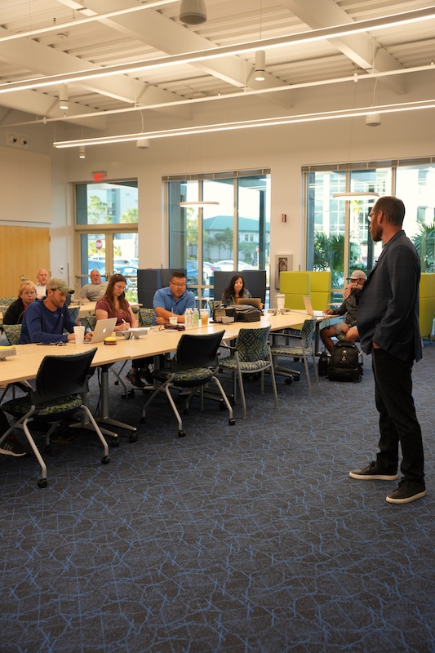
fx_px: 665
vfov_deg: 52.3
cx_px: 218
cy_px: 326
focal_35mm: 37
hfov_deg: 36.2
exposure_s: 1/60
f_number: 4
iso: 400
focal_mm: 36.7
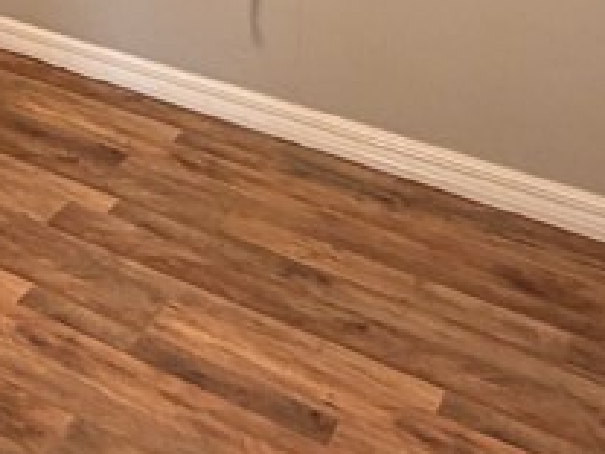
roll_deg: -0.2
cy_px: -361
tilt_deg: -4.6
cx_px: -311
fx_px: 1206
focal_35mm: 69
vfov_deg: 17.4
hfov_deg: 22.8
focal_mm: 2.22
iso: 200
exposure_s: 1/60
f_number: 2.2
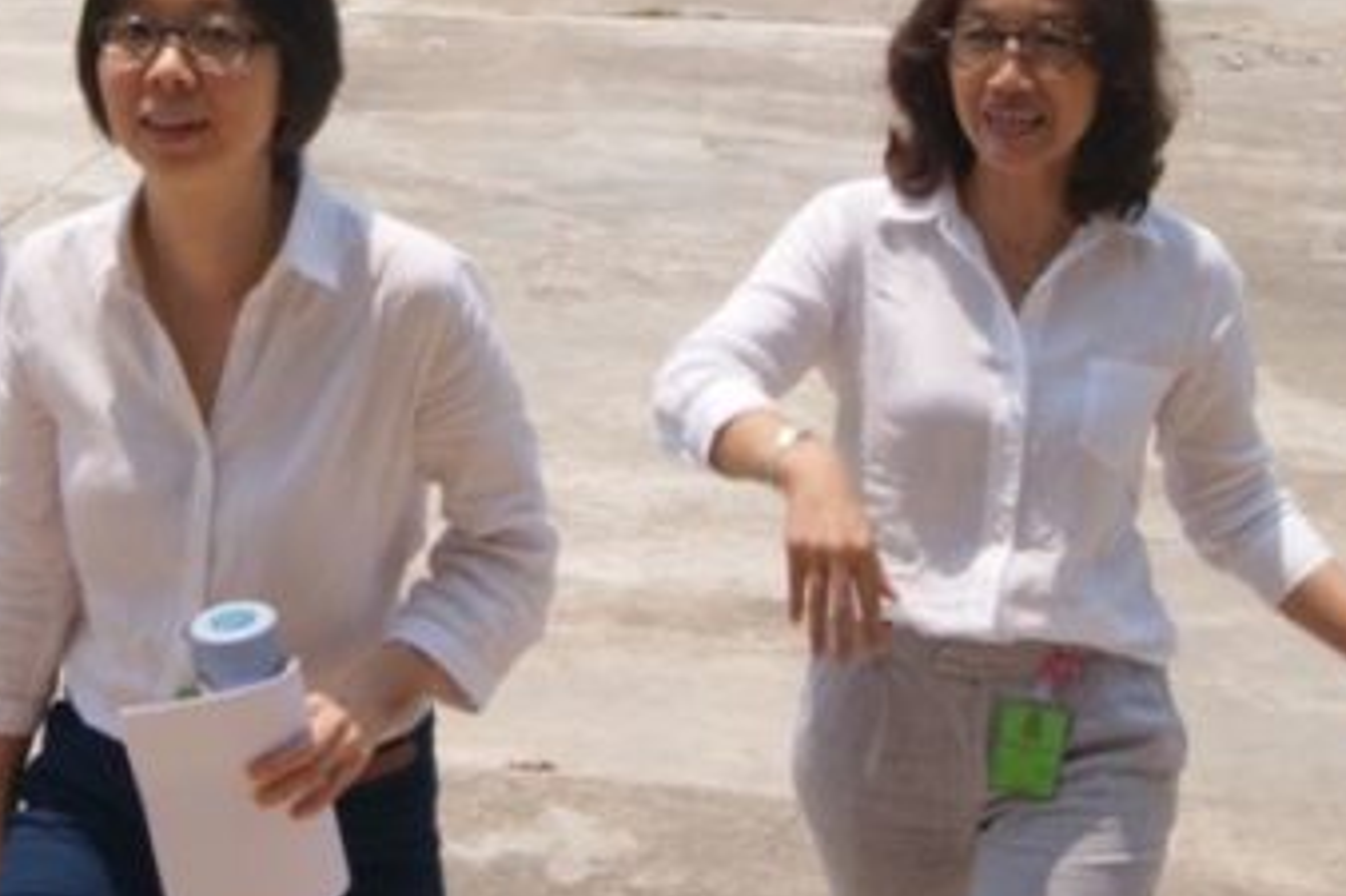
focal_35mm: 118
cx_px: 382
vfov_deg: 11.6
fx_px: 4410
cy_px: 195
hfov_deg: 17.3
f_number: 14
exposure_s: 1/160
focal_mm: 26
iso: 100
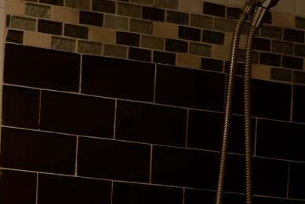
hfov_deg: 21.5
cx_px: -70
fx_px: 737
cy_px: 333
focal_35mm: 87
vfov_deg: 14.4
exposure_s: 1/20
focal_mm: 16
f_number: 3.5
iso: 200
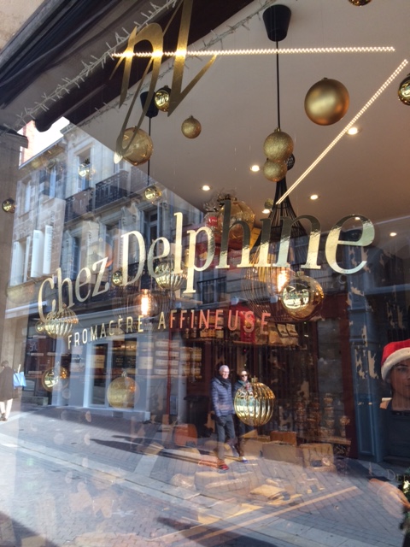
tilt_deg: +11.2
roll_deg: -0.2
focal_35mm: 29
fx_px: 458
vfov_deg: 61.7
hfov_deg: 48.2
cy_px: 274
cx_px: 205
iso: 64
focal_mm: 4.15
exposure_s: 1/100
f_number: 2.2
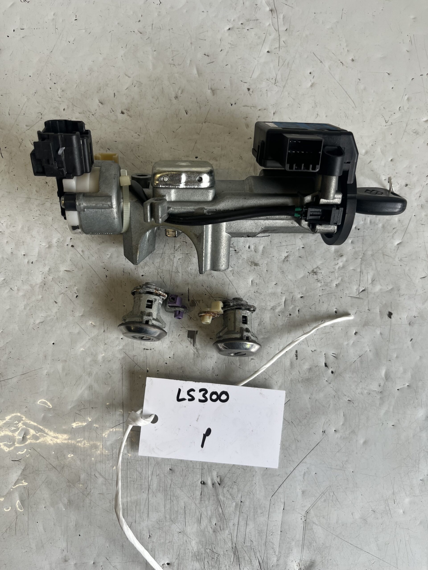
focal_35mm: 26
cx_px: 214
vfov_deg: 67.3
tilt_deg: -79.7
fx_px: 429
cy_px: 285
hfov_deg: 53.1
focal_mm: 5.1
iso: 32
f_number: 1.6
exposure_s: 1/139
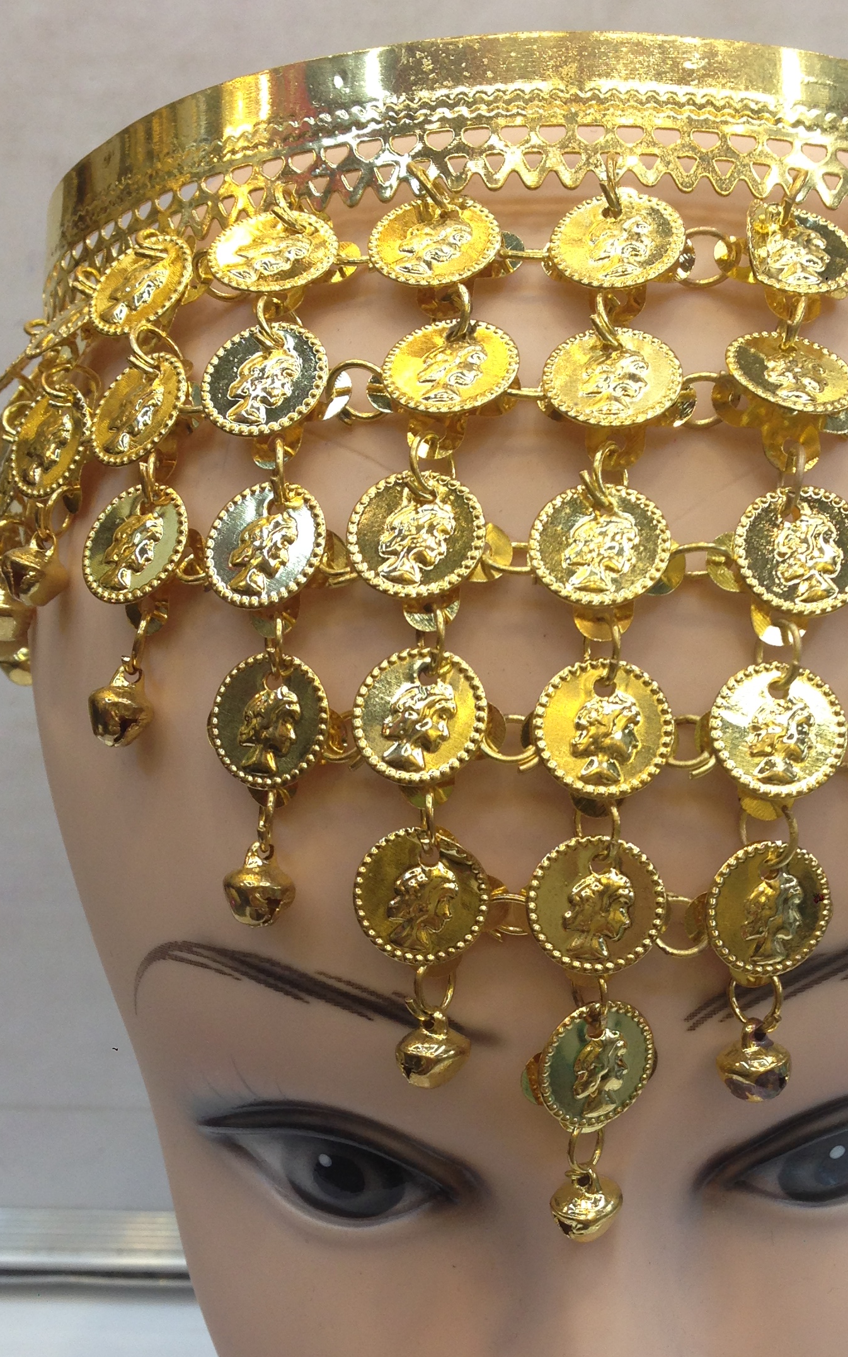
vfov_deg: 37.8
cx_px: 588
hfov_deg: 24.3
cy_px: 887
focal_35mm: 53
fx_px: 1960
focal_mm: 4.12
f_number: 2.4
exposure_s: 1/40
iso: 64
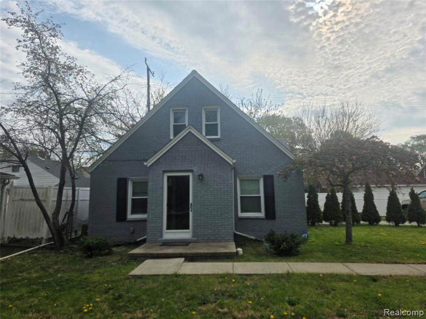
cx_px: 213
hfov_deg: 73.9
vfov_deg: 58.9
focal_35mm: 23
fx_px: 283
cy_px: 160
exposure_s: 1/7944
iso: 50
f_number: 1.7
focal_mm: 6.25
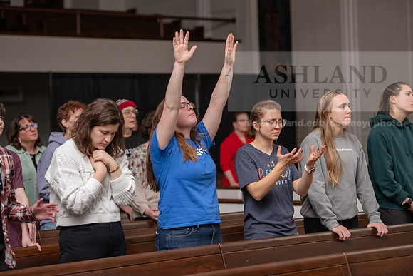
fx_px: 1147
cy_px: 138
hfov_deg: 20.4
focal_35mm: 100
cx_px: 206
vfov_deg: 13.7
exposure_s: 1/50
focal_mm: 100
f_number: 3.2
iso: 1250
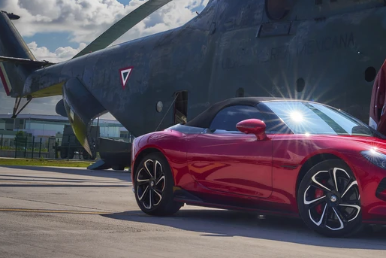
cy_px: 86
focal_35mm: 78
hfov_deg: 25.3
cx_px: 332
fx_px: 837
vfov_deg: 17.5
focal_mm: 44
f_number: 18
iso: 200
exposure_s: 1/250
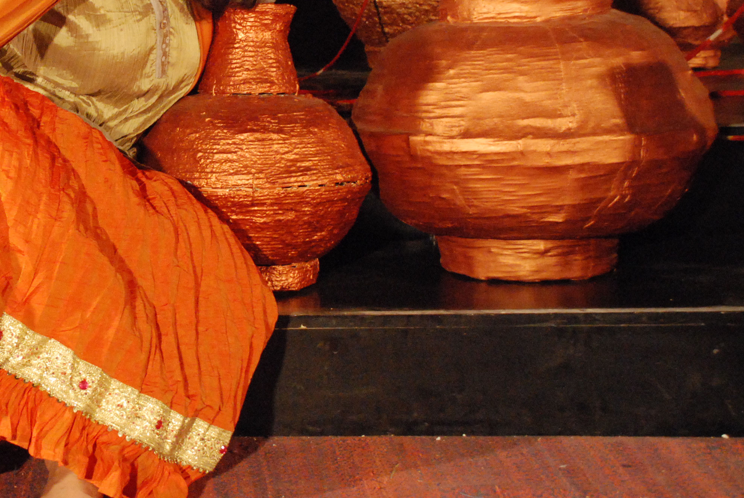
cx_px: 45
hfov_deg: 21.7
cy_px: 151
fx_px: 1883
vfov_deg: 15.0
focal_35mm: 91
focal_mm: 31
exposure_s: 1/60
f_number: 4
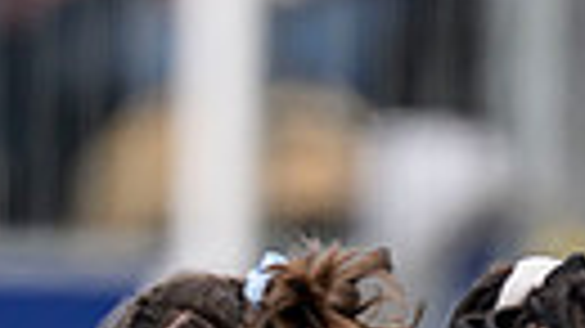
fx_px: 63433
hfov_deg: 0.5
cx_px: 409
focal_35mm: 4091
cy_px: 1273
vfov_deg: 0.3
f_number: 4
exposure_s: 1/1250
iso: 500
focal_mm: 560
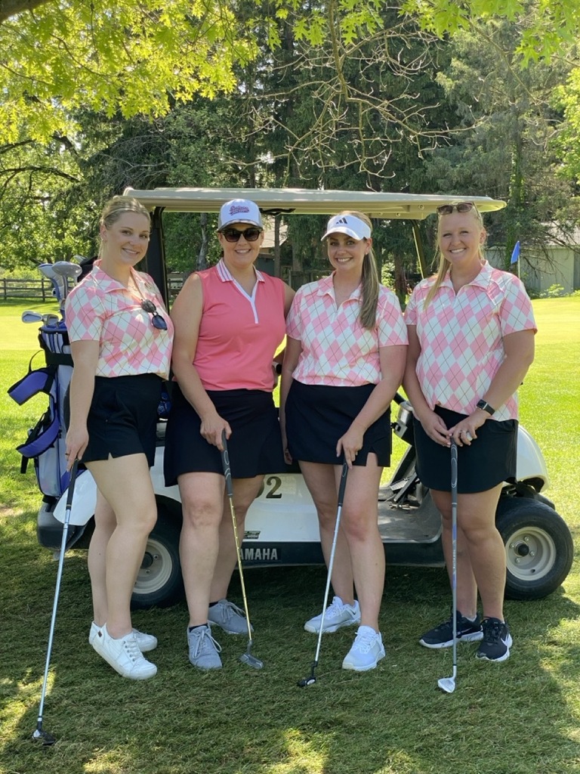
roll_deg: +0.0
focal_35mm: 52
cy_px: 387
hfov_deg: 28.0
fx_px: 1162
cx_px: 290
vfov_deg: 36.8
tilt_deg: -3.4
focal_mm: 6
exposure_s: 1/184
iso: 20
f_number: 2
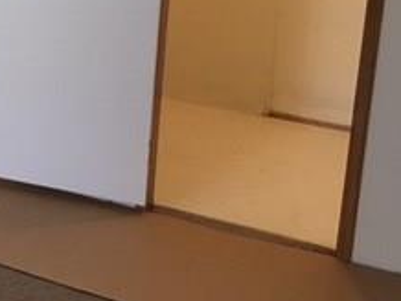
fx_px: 986
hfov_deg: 20.3
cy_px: 7
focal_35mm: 85
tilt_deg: -13.0
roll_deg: -0.8
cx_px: -167
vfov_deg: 17.1
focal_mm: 4.15
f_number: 2.2
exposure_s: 1/15
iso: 40
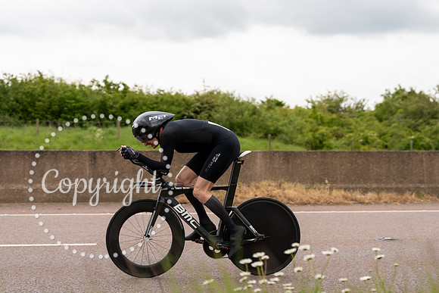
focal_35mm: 75
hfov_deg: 27.0
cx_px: 220
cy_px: 154
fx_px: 915
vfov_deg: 18.2
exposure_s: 1/1000
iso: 320
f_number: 3.5
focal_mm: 70
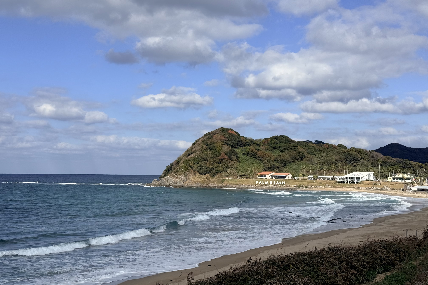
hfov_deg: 39.6
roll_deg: -0.5
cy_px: 134
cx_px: 214
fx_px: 594
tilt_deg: +4.1
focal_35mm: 50
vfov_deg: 27.0
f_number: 1.78
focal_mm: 6.76
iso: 64
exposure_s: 1/7874
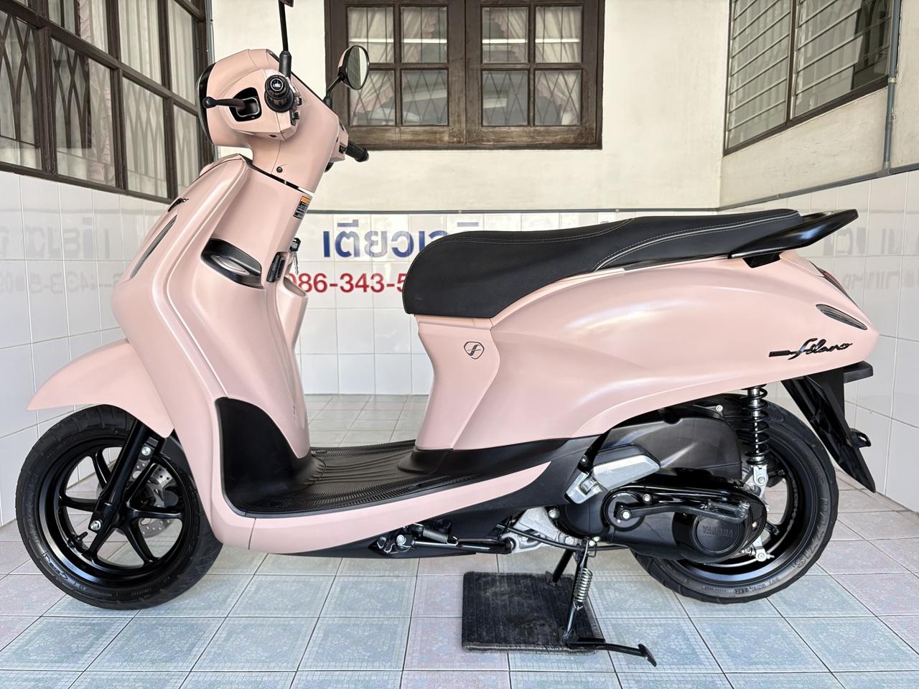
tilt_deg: -6.1
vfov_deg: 53.1
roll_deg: +0.9
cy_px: 344
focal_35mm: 26
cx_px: 460
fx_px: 690
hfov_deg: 67.3
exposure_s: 1/122
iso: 125
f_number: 1.6
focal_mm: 5.96
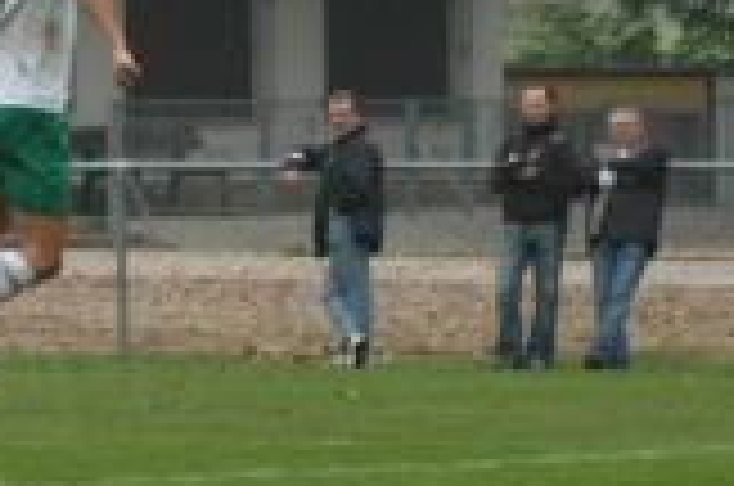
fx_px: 14977
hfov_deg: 2.8
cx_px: 5
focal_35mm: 736
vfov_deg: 1.9
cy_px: 70
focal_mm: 200
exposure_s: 1/350
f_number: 5
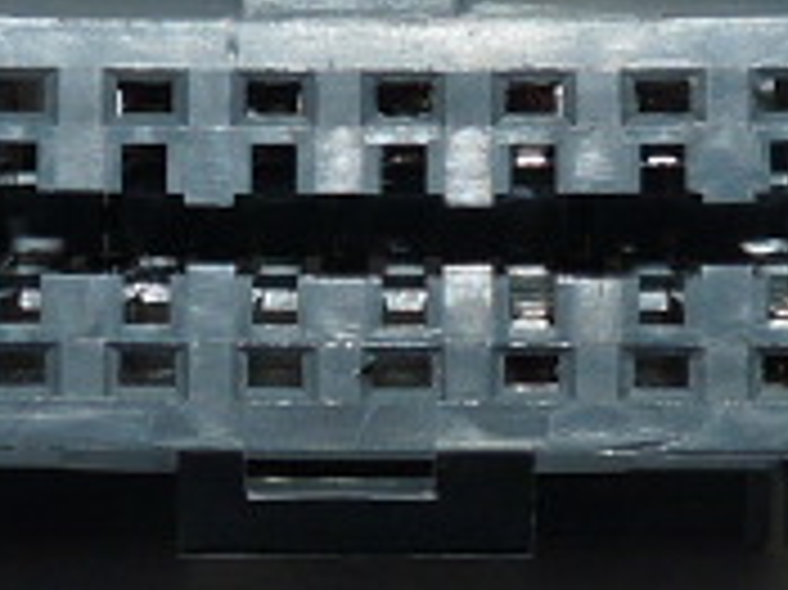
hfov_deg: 11.5
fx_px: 3913
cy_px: 162
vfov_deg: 8.6
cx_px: 378
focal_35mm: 172
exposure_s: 1/30
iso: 100
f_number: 4
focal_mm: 4.8
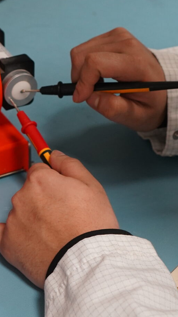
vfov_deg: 16.5
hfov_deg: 9.4
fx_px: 1082
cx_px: 92
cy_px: 61
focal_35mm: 129
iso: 2000
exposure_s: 1/160
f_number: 4.5
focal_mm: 44
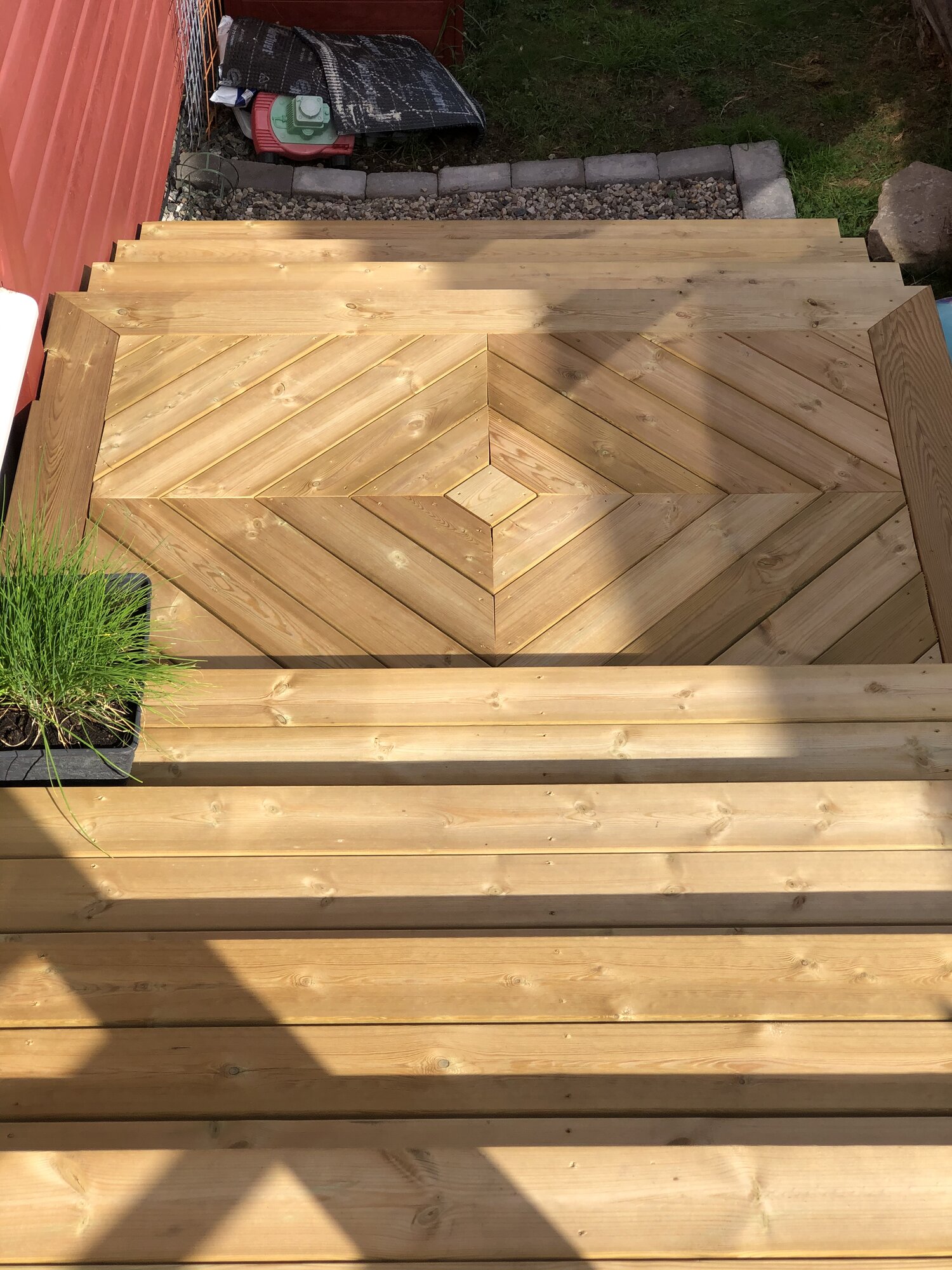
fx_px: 2090
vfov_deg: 33.8
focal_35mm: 57
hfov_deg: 25.7
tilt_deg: -45.0
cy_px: 635
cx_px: 476
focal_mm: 6.6
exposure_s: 1/666
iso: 20
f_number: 2.8
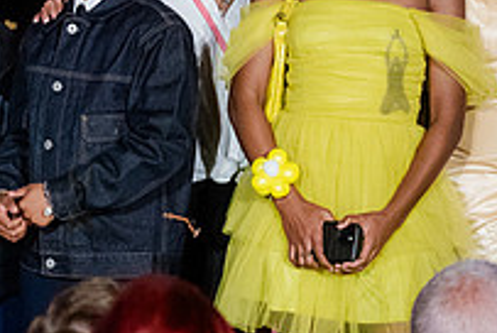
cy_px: -8
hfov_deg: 8.0
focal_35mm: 256
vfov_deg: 5.4
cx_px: 68
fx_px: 3539
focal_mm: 80
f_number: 4.5
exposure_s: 1/200
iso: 6400
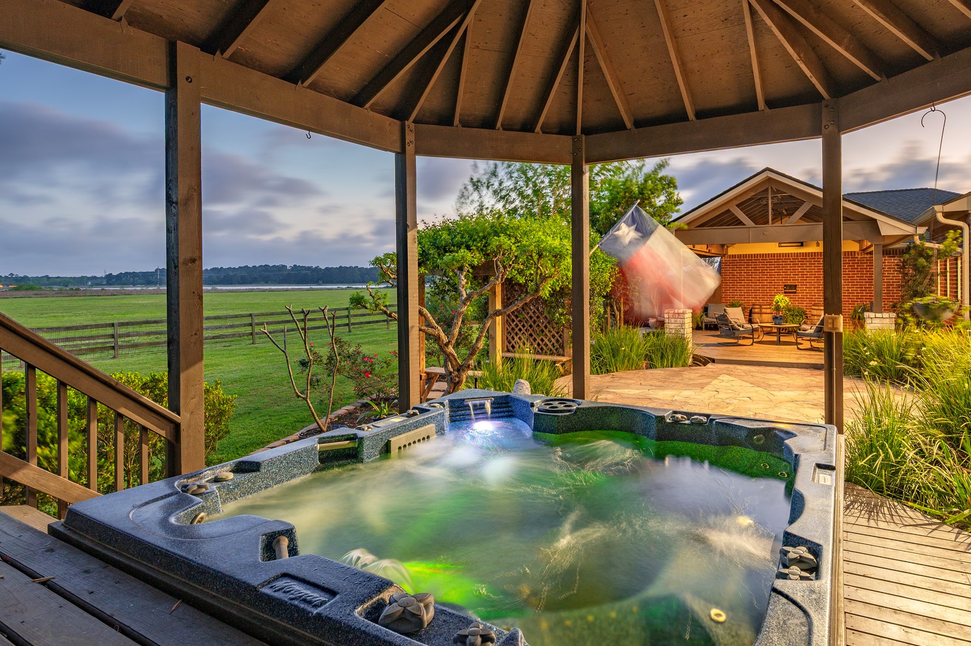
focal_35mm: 20
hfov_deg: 83.6
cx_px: 546
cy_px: 299
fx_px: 539
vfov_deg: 61.8
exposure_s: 6
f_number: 9
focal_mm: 17
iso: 100
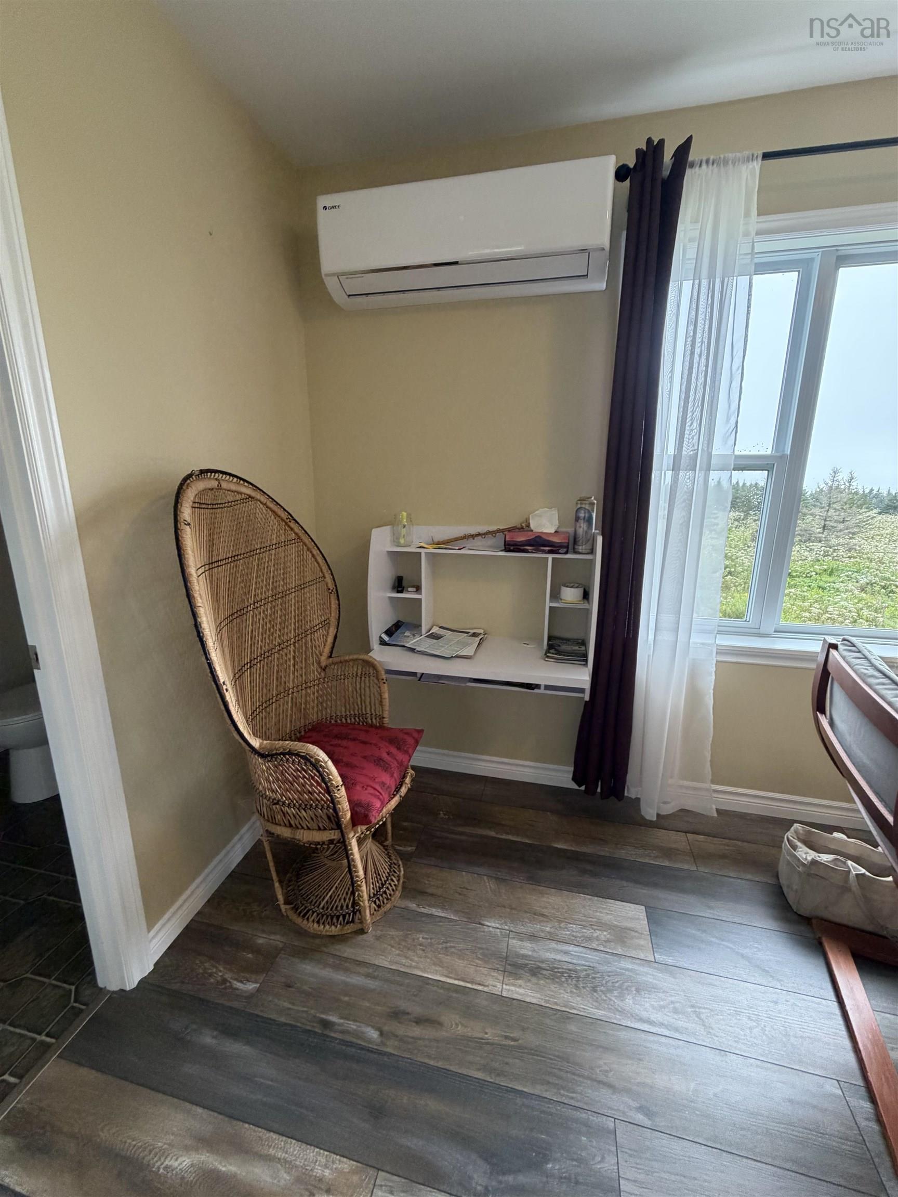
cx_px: 449
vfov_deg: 102.1
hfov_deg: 85.7
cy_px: 598
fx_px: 484
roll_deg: -0.8
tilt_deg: -12.5
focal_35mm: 14
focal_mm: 2.22
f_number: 2.2
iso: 320
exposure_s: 1/115
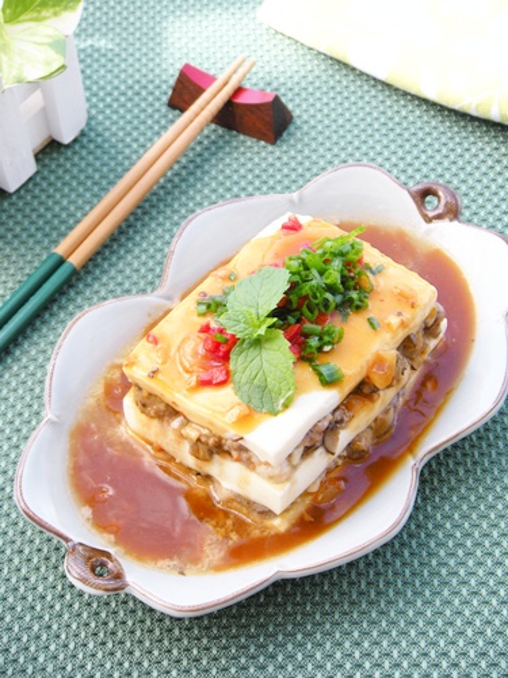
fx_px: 1468
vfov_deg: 26.0
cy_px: 339
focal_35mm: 75
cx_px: 254
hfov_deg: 19.6
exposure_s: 1/66
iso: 64
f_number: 4.5
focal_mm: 12.5
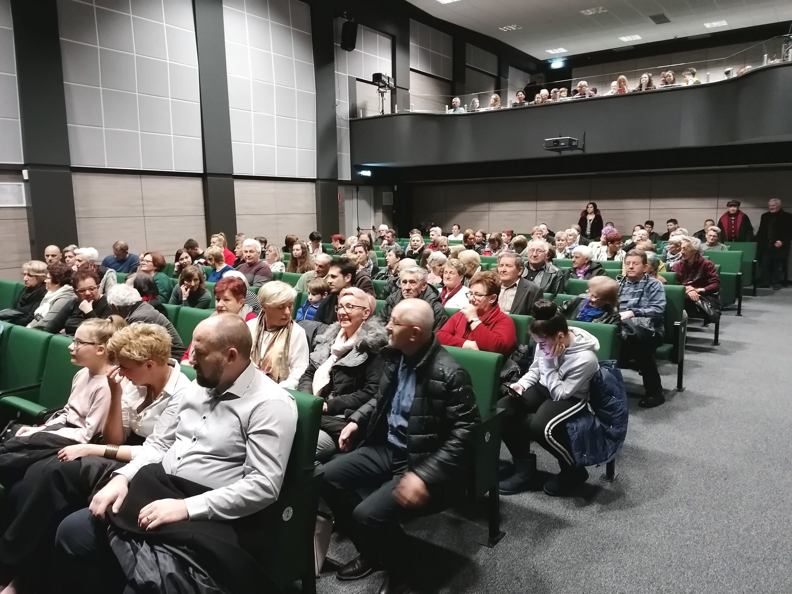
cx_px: 396
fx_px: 618
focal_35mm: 27
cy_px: 297
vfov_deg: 51.4
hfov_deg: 65.3
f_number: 1.8
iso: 640
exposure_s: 1/16.7
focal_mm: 4.75
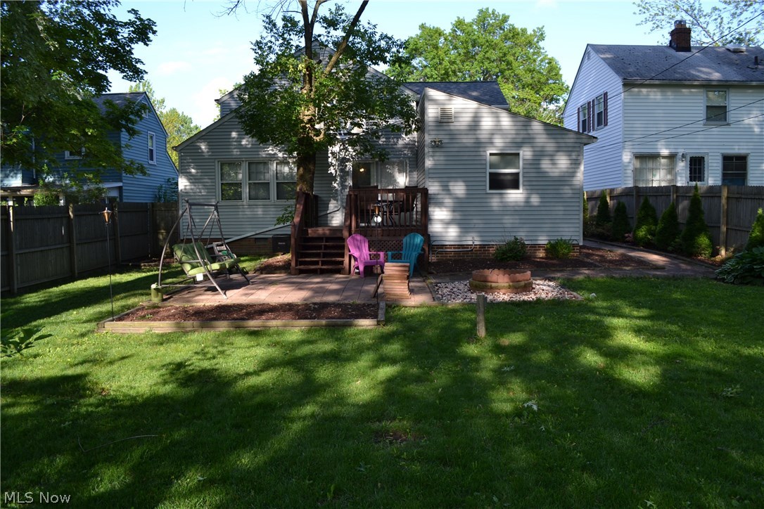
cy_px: 254
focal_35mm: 27
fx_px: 573
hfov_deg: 67.4
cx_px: 382
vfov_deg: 47.9
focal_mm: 18
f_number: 5.6
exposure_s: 1/125
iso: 100
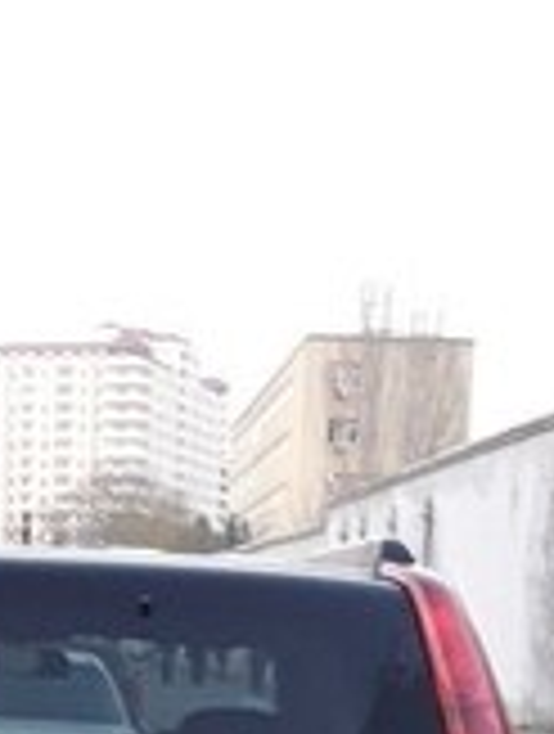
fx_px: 1807
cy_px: 1013
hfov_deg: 17.2
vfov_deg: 20.5
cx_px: 50
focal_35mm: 85
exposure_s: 1/33
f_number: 1.9
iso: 160
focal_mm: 3.7
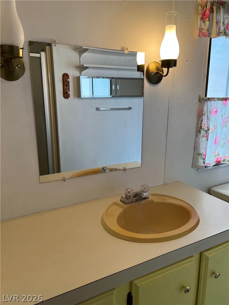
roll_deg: -0.5
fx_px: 229
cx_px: 114
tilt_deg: -14.0
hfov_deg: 53.1
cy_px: 152
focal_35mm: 26
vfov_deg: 67.3
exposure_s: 1/120
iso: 125
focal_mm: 5.7
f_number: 1.5
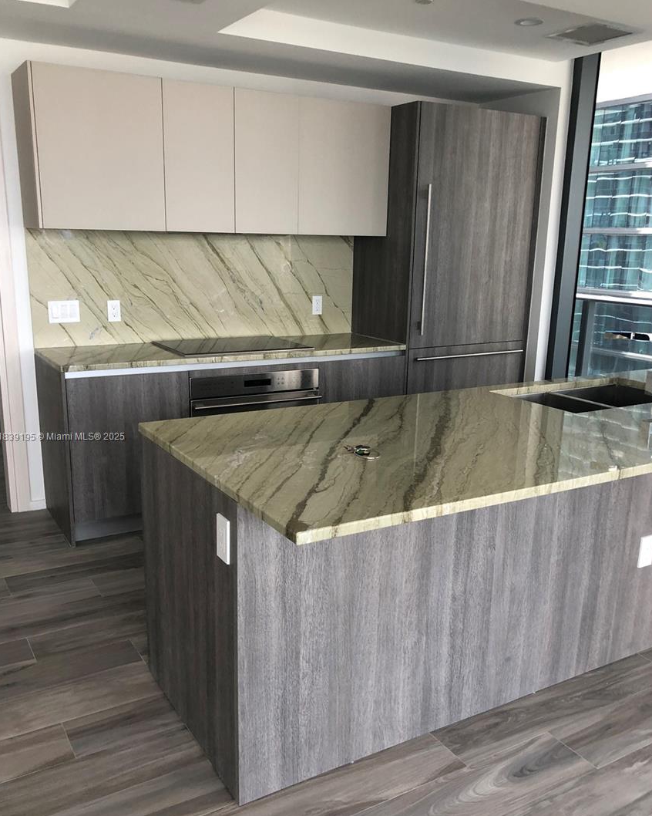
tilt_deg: -14.8
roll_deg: +0.3
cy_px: 437
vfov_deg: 57.1
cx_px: 331
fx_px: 748
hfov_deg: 47.1
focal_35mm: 31
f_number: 1.8
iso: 25
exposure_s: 1/30
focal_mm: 4
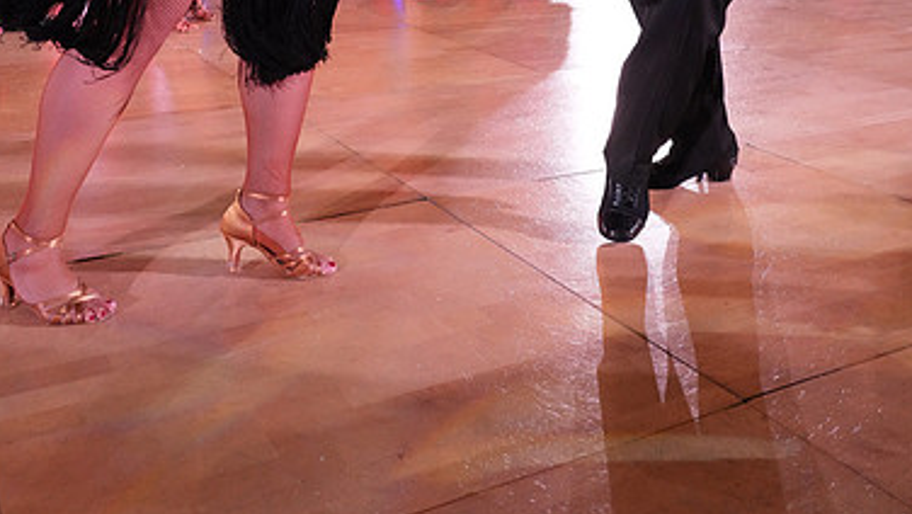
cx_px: 460
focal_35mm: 42
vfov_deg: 24.7
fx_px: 1016
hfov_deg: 48.3
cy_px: -155
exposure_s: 1/400
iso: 5000
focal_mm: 26
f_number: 4.5
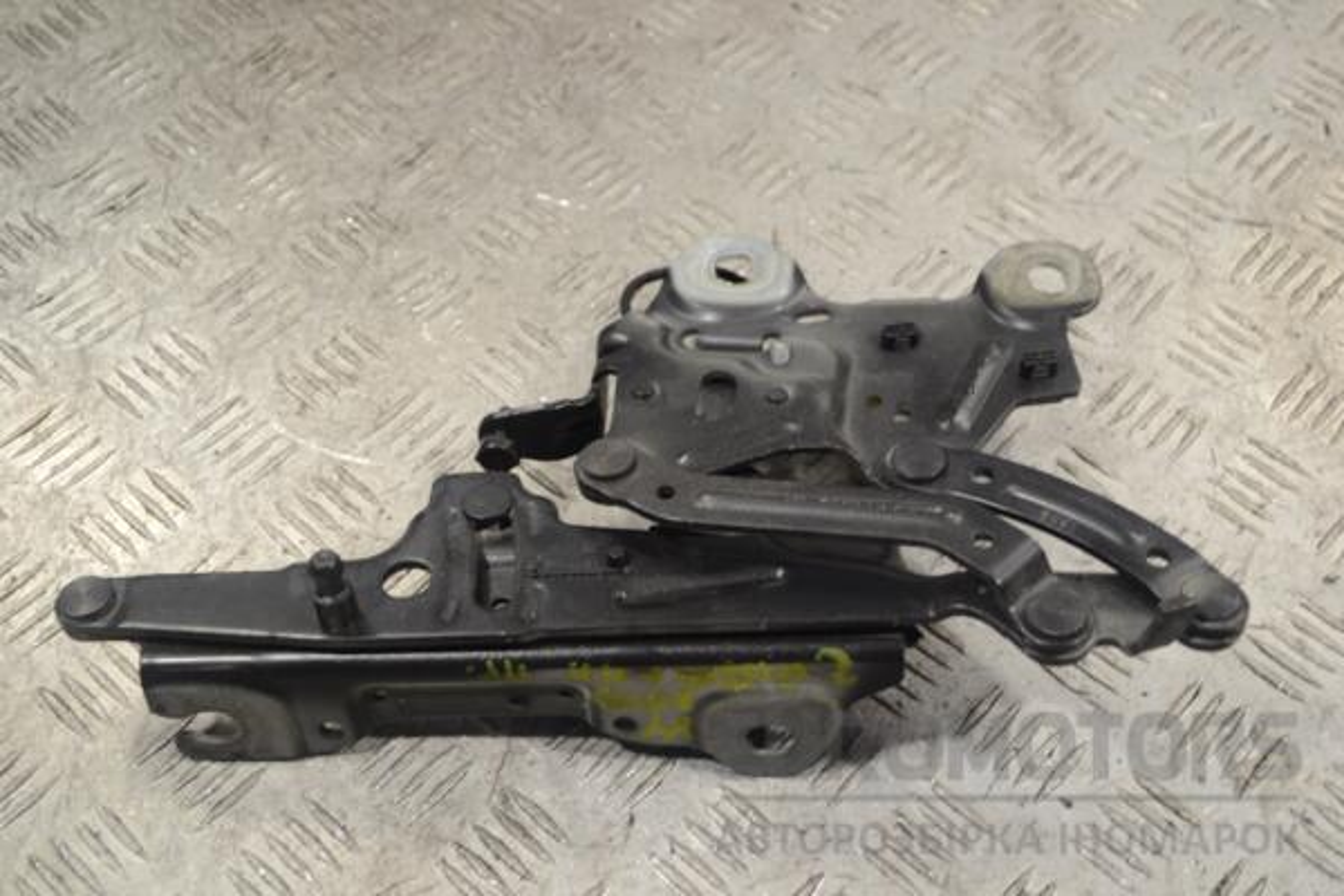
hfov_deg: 41.1
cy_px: 448
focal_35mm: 48
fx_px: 1792
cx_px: 672
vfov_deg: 28.1
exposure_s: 1/30
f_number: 4.8
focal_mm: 32
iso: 140
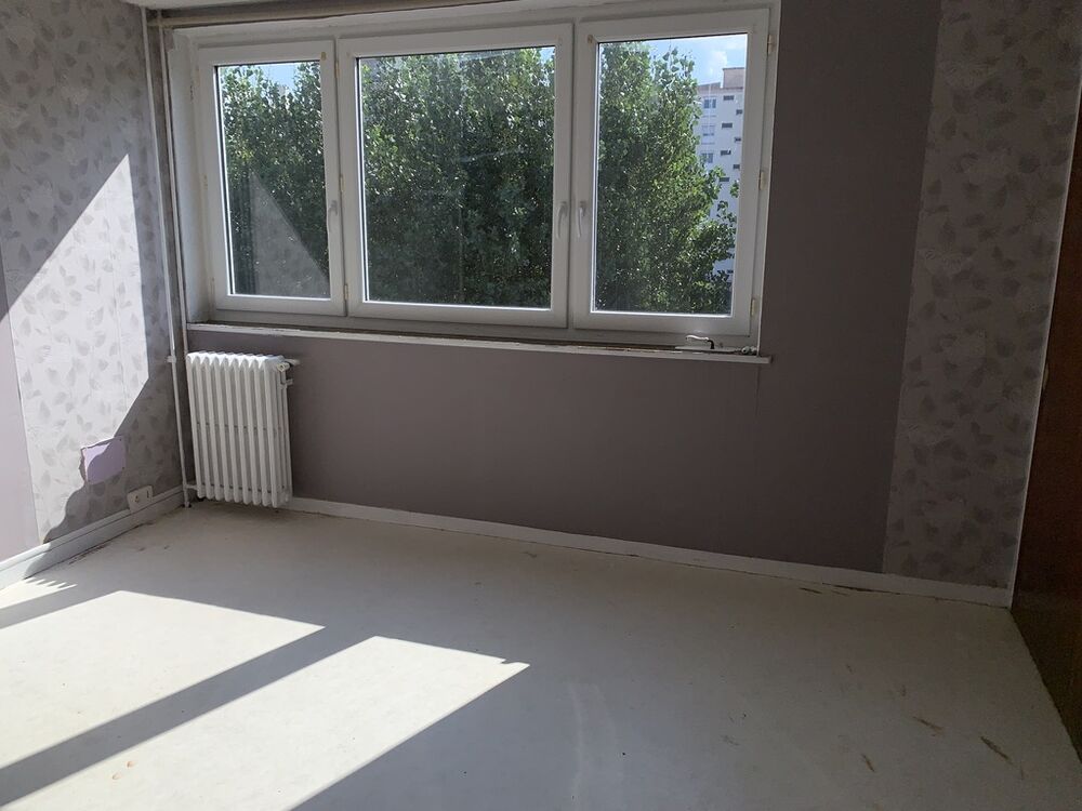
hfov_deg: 67.3
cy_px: 406
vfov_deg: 53.1
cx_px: 541
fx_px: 813
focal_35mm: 26
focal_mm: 4.25
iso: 25
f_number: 1.8
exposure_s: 1/3937
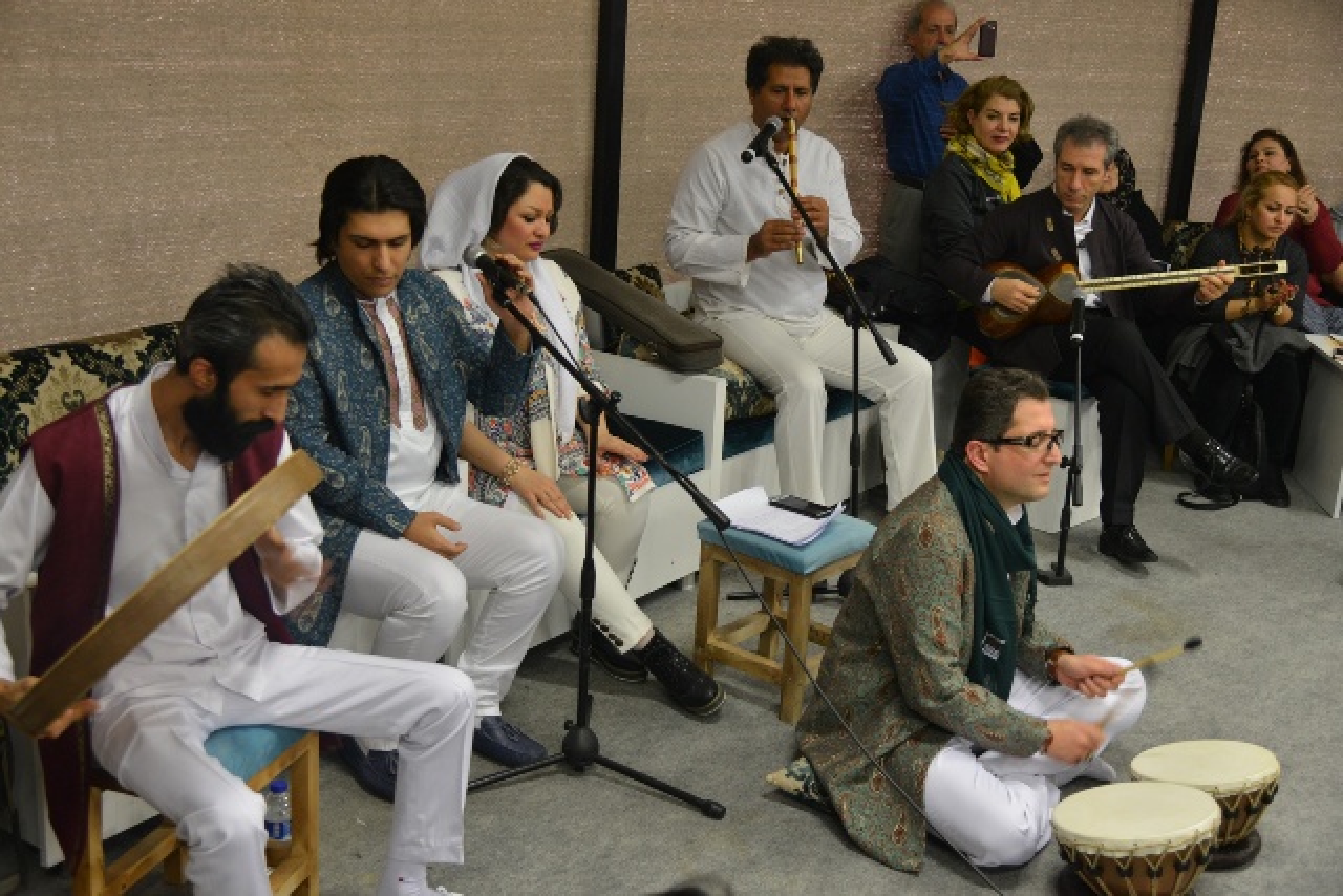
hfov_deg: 48.4
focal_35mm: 40
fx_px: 1492
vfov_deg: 33.4
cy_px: 448
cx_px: 672
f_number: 4.5
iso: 1250
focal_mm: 40
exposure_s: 1/100
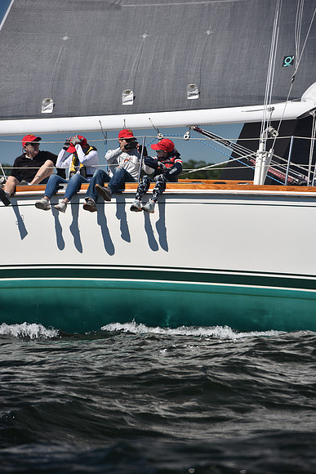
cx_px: 158
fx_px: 2632
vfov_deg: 10.3
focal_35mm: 200
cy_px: 237
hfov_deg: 6.9
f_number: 5.6
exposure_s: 1/1000
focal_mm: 200
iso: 200
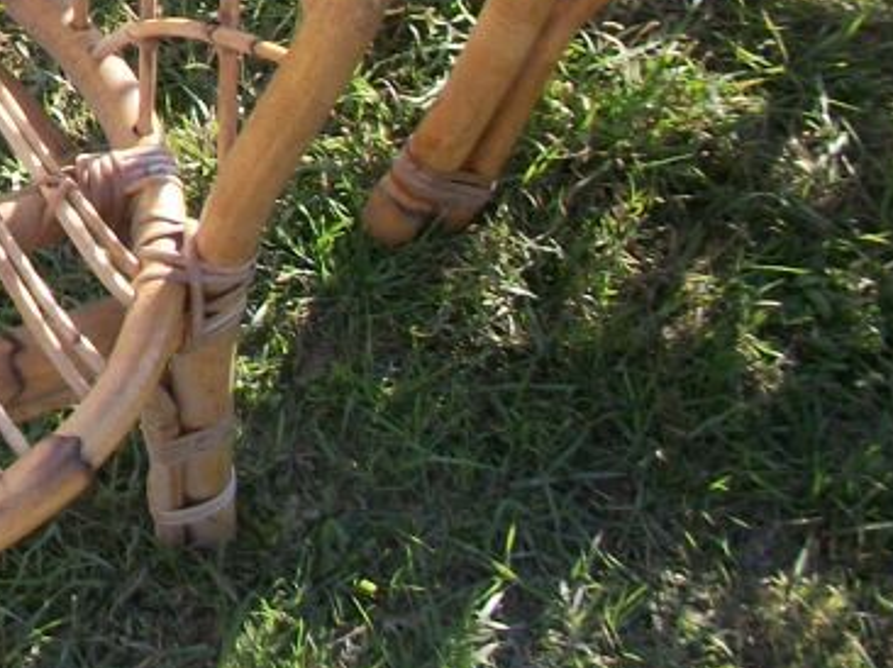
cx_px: -603
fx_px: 2887
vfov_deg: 12.8
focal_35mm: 112
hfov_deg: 15.6
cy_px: -154
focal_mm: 5.7
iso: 80
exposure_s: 1/50
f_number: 8.8
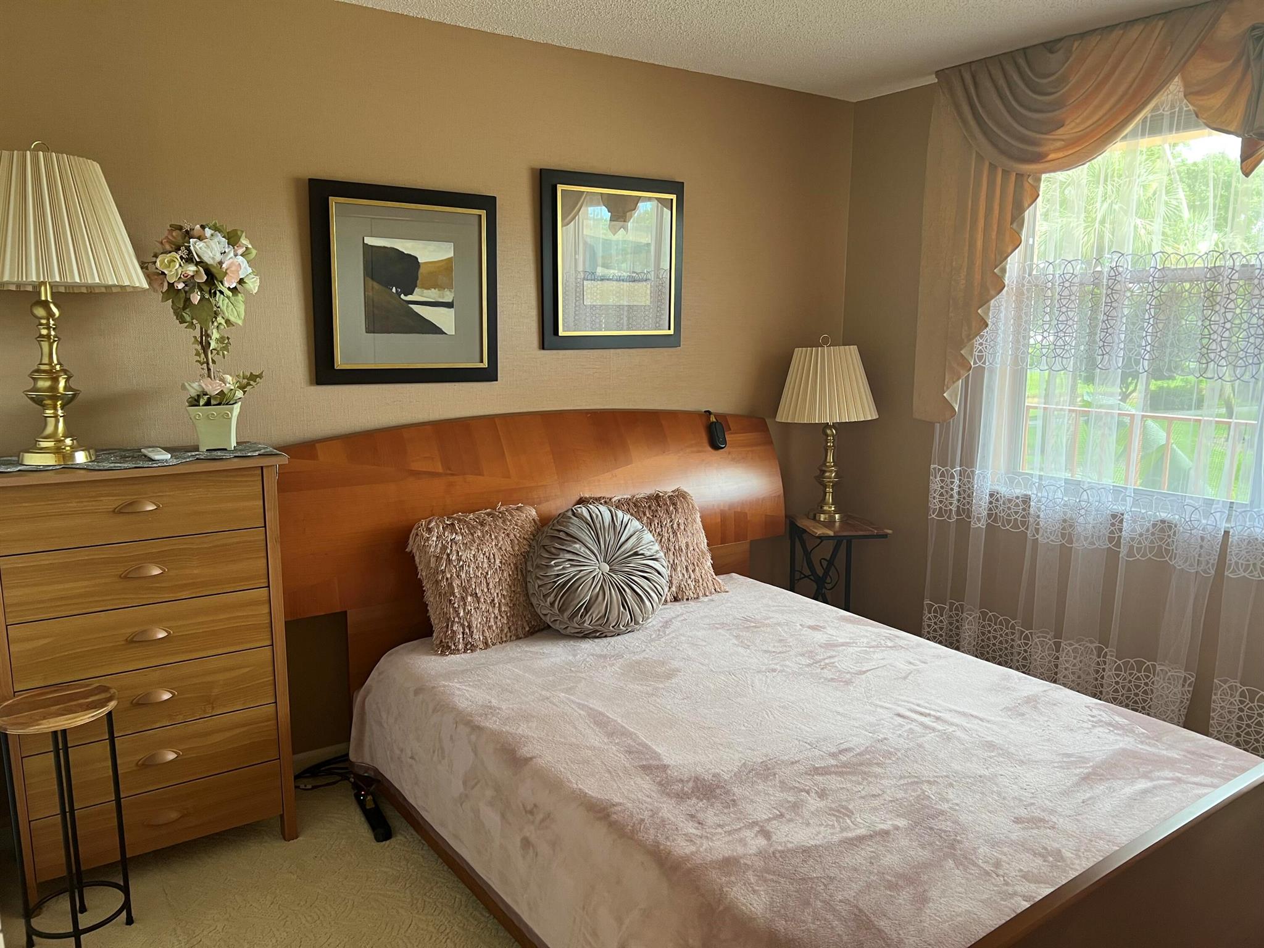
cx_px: 632
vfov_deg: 53.1
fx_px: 949
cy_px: 474
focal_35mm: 26
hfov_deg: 67.3
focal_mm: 5.7
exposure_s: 1/60
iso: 80
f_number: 1.5
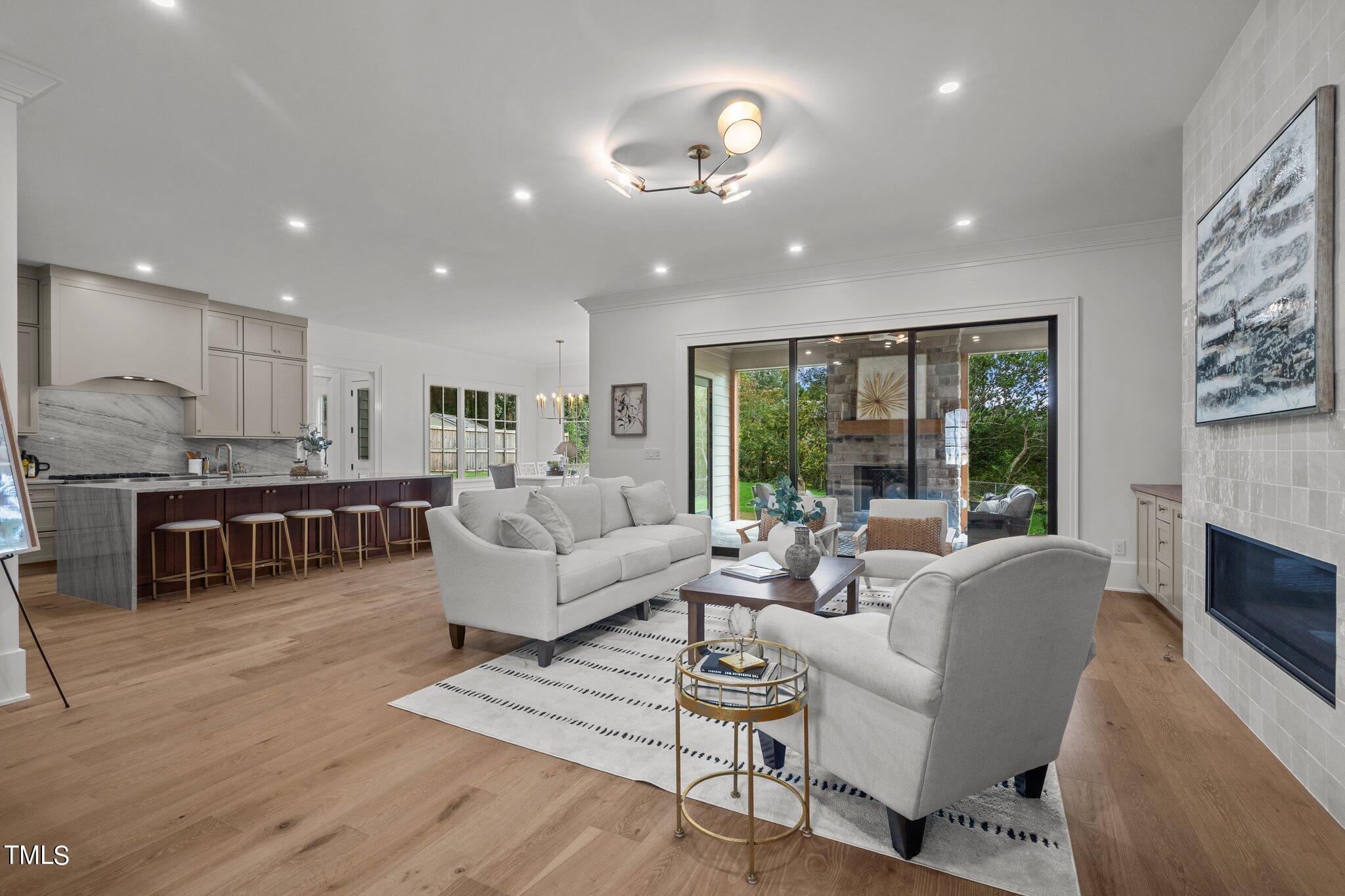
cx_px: 672
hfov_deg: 96.7
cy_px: 448
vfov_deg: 73.7
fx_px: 598
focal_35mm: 16
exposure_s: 1/2
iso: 400
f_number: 8
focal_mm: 16
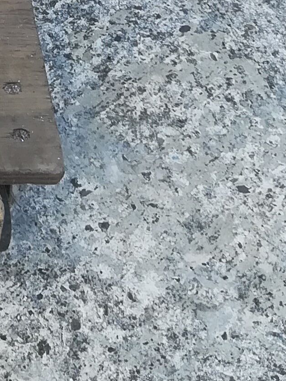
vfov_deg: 14.5
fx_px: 1366
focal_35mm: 124
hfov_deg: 11.2
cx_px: -221
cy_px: -246
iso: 64
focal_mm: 3.83
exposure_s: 1/100
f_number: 2.2
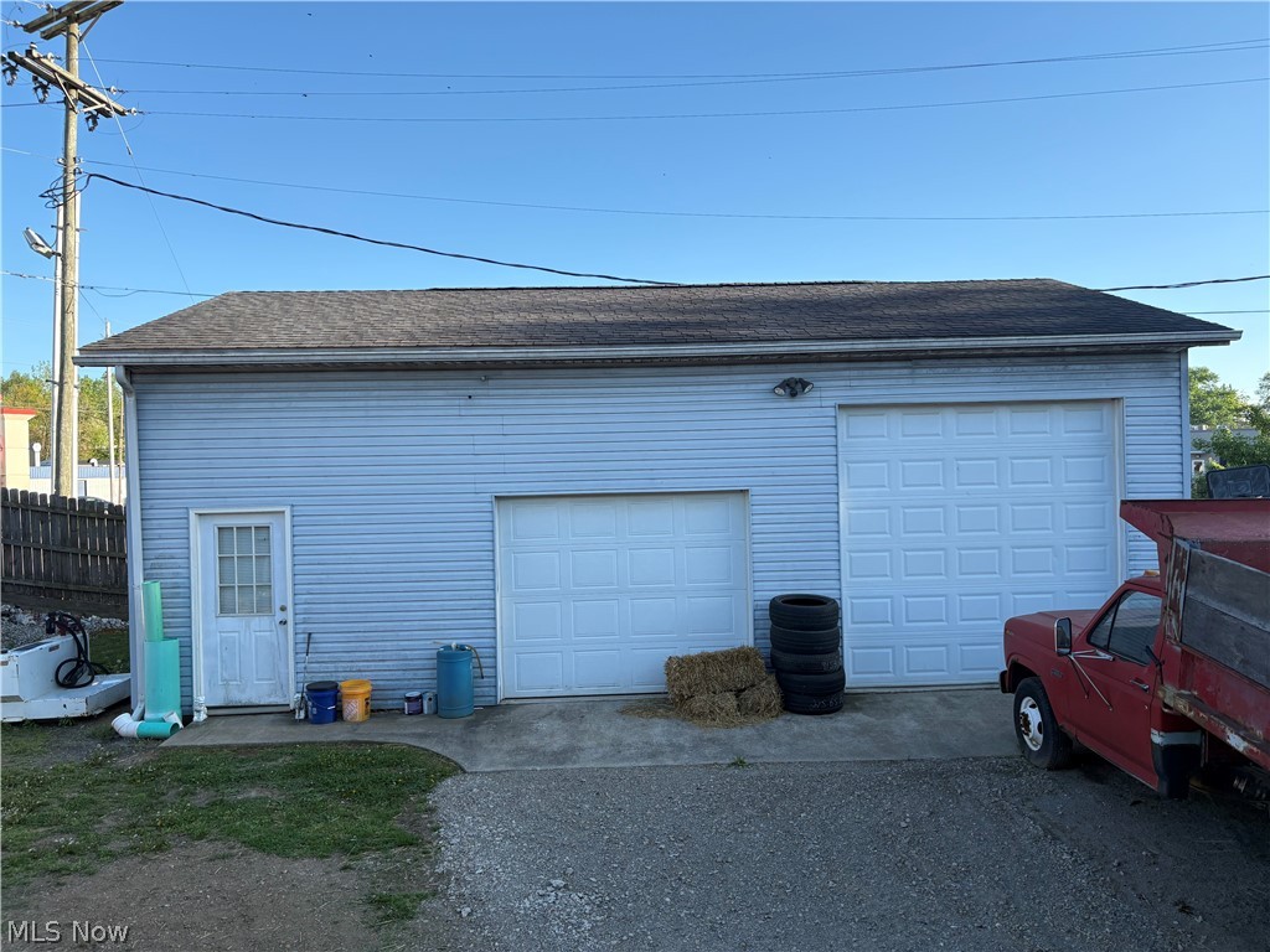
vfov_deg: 53.1
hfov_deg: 67.3
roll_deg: +0.8
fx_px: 954
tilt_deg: +1.3
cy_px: 476
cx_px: 635
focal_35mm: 26
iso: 50
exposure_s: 1/1217
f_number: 1.6
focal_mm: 5.96
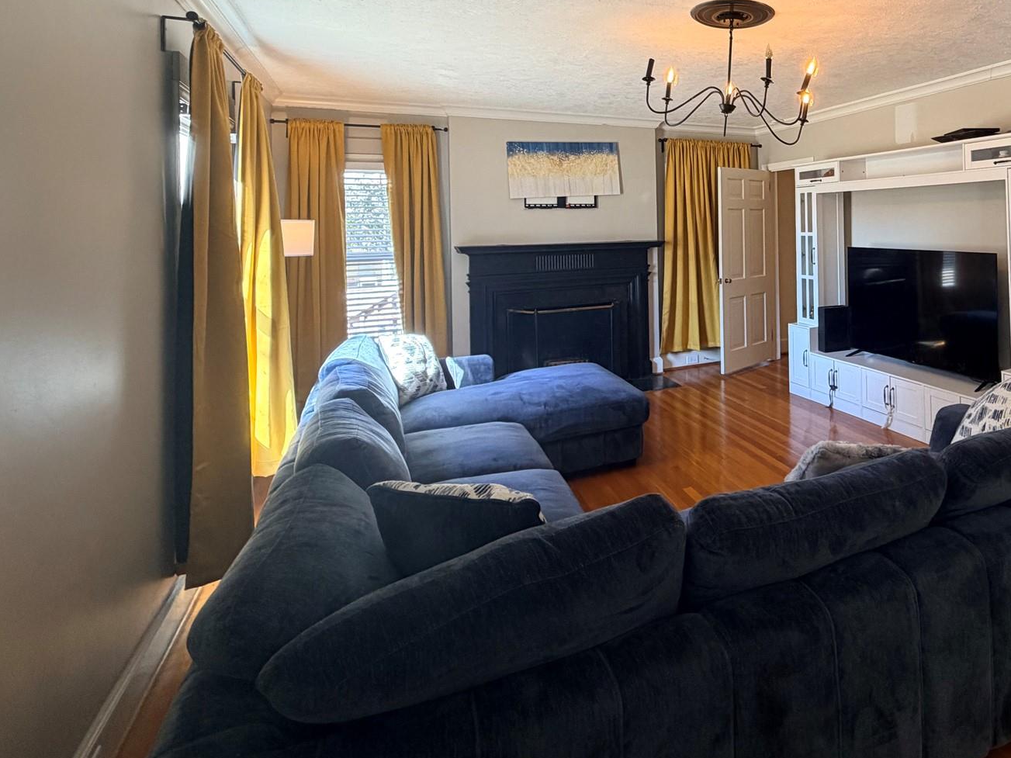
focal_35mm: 22
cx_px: 757
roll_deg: +1.4
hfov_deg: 71.3
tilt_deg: +0.4
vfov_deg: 58.8
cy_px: 217
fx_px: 642
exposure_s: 1/60
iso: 200
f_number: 2.2
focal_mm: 2.22
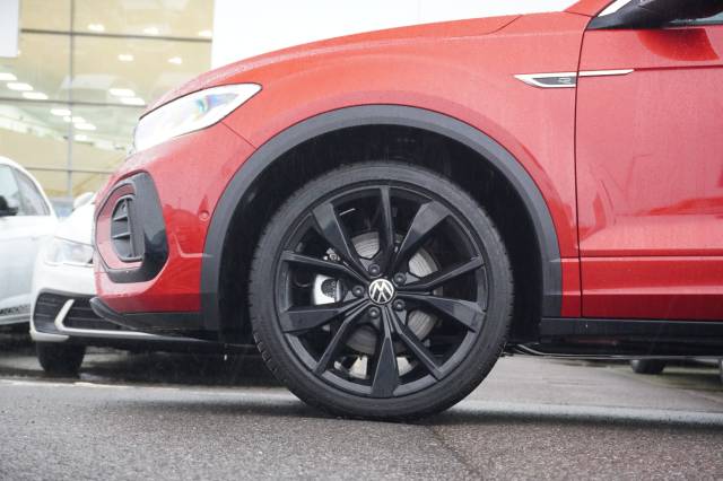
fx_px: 1265
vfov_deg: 21.5
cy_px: 240
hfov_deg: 31.9
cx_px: 362
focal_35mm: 63
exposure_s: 1/80
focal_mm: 42
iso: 6400
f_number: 5.6
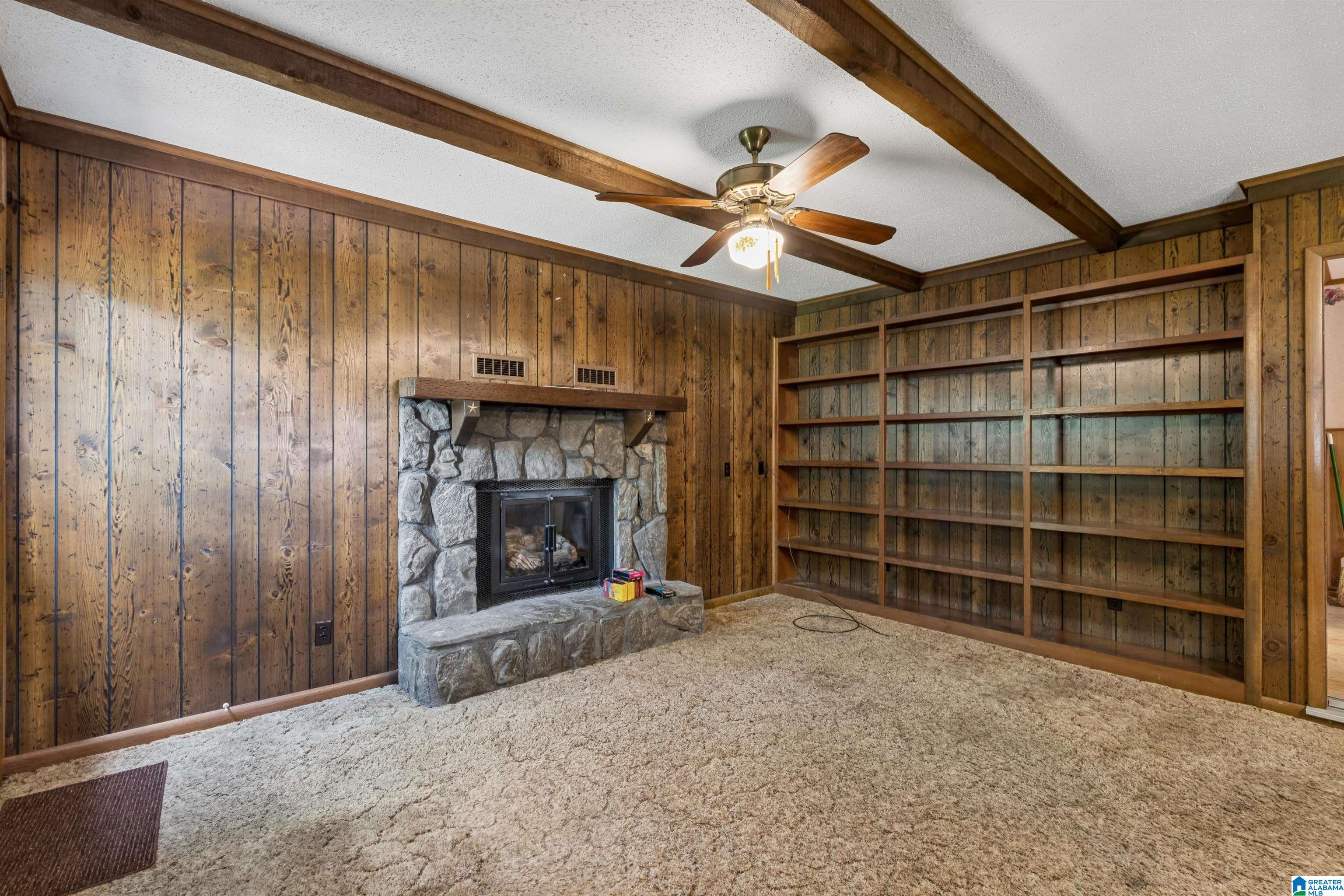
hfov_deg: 96.7
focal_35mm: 16
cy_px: 448
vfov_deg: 73.7
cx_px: 672
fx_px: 597
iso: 400
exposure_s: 1.6
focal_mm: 16
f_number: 13
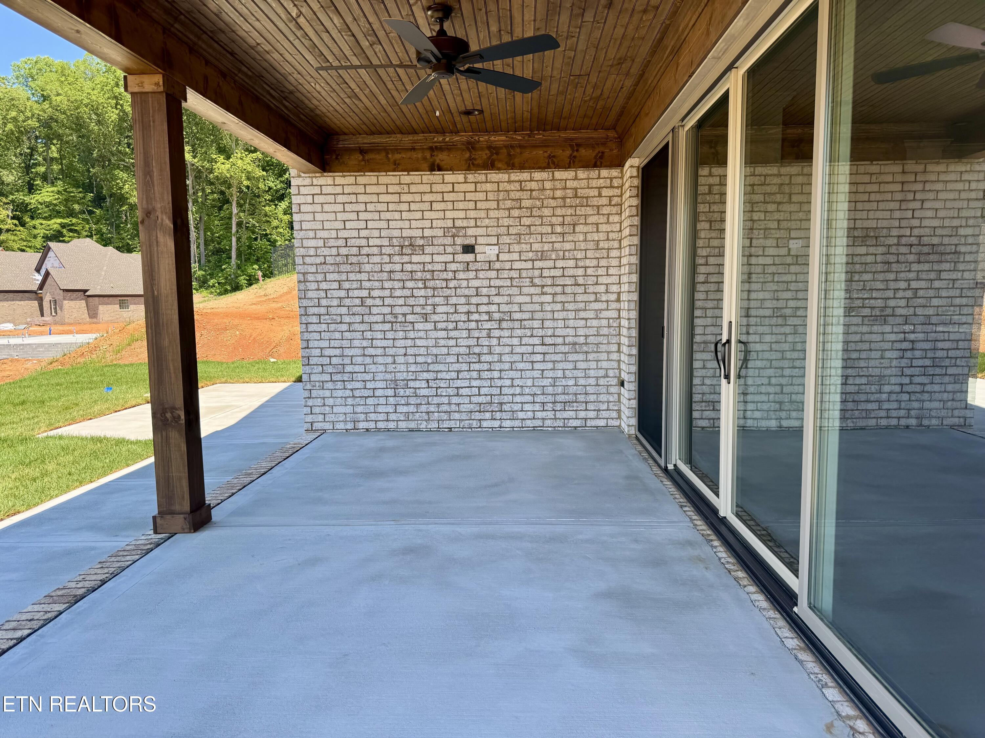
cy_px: 369
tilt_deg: -5.7
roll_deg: +1.1
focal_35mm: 24
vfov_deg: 56.8
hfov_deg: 71.6
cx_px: 492
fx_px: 683
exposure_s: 1/966
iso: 80
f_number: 1.78
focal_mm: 6.76
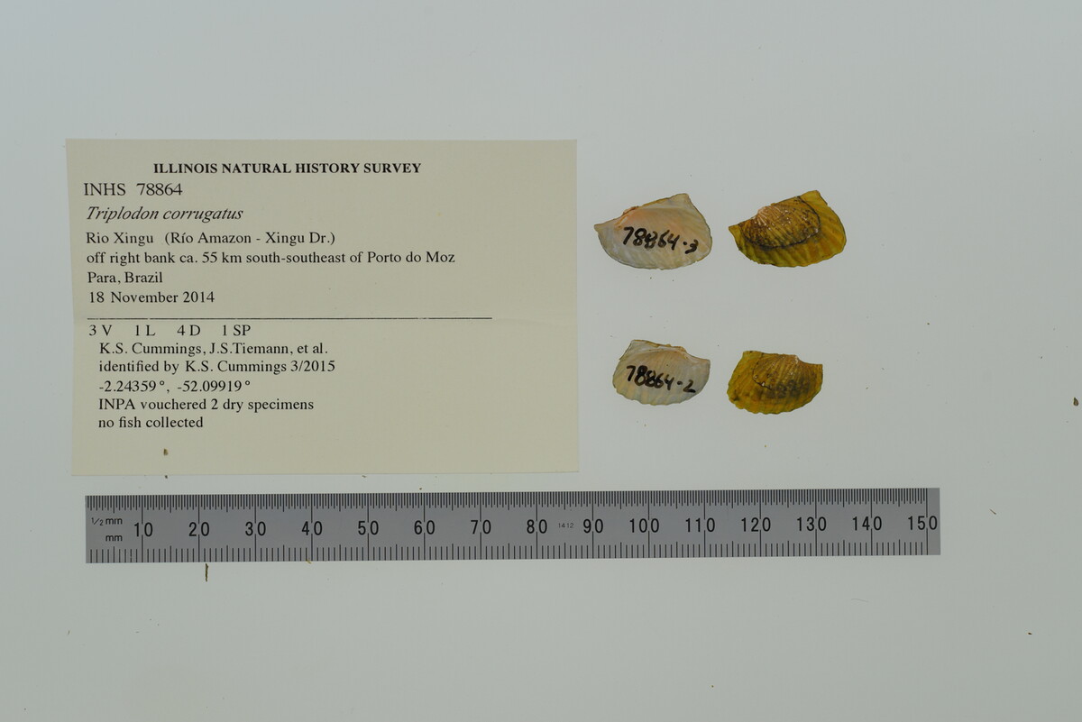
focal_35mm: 60
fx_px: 1804
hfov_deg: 33.4
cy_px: 361
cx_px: 541
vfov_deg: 22.6
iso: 200
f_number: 8
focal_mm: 60
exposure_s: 1/1000
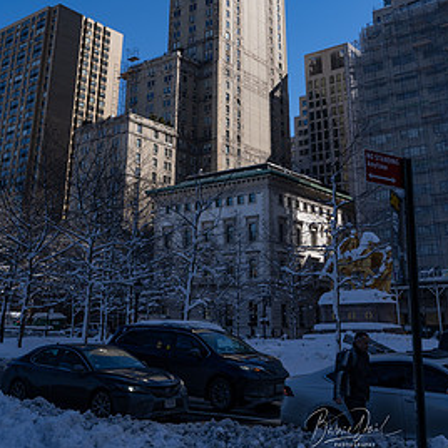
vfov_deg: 39.9
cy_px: 79
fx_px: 586
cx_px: 214
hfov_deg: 41.8
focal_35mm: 40
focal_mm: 19
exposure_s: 1/250
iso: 80
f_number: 8
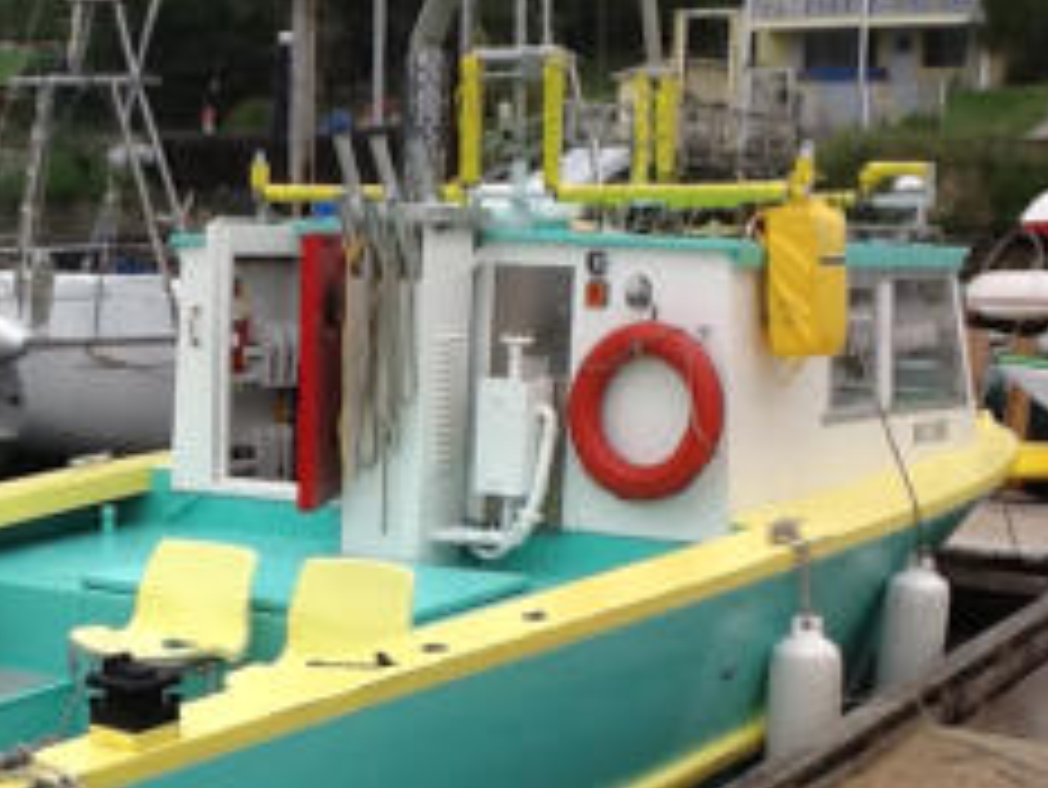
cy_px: 495
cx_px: 166
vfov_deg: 19.4
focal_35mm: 76
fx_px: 2302
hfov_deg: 25.1
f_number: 2.4
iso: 40
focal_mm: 2.03
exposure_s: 1/622
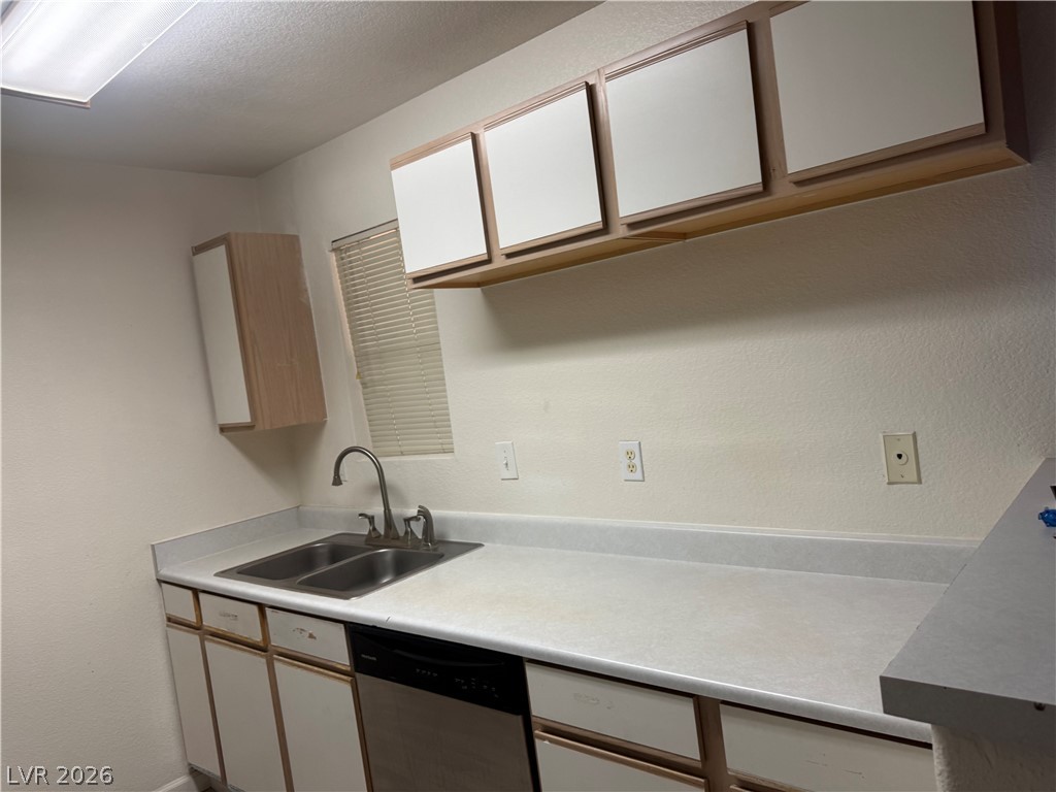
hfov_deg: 71.6
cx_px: 528
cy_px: 396
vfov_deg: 56.8
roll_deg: +8.3
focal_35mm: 24
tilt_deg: +0.2
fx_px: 732
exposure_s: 1/60
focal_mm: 6.76
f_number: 1.78
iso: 125
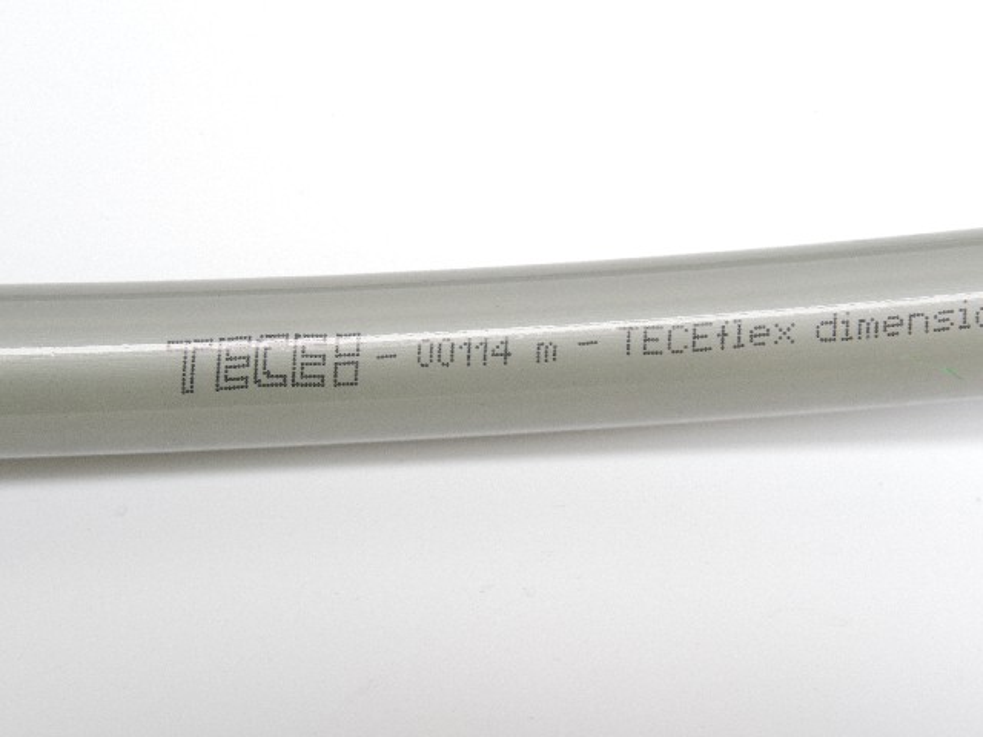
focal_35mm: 50
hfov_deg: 38.2
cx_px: 492
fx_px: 1420
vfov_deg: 29.1
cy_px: 368
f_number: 5.6
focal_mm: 11
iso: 400
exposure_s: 1/25
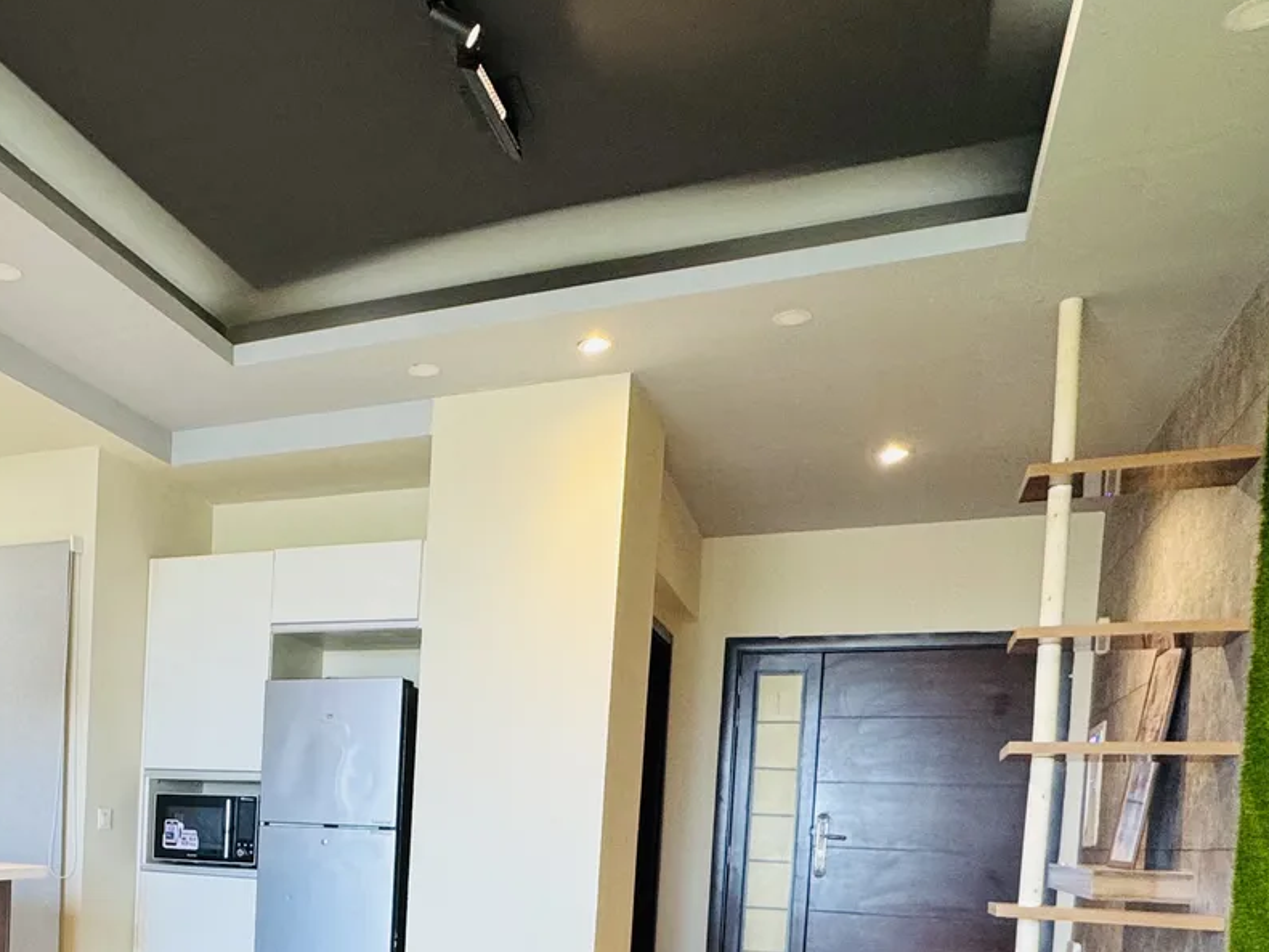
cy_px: 881
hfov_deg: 49.6
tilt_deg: -3.6
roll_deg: -2.7
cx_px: 191
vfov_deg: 38.5
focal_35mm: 34
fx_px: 1246
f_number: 2.2
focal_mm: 2.22
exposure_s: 1/50
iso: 200
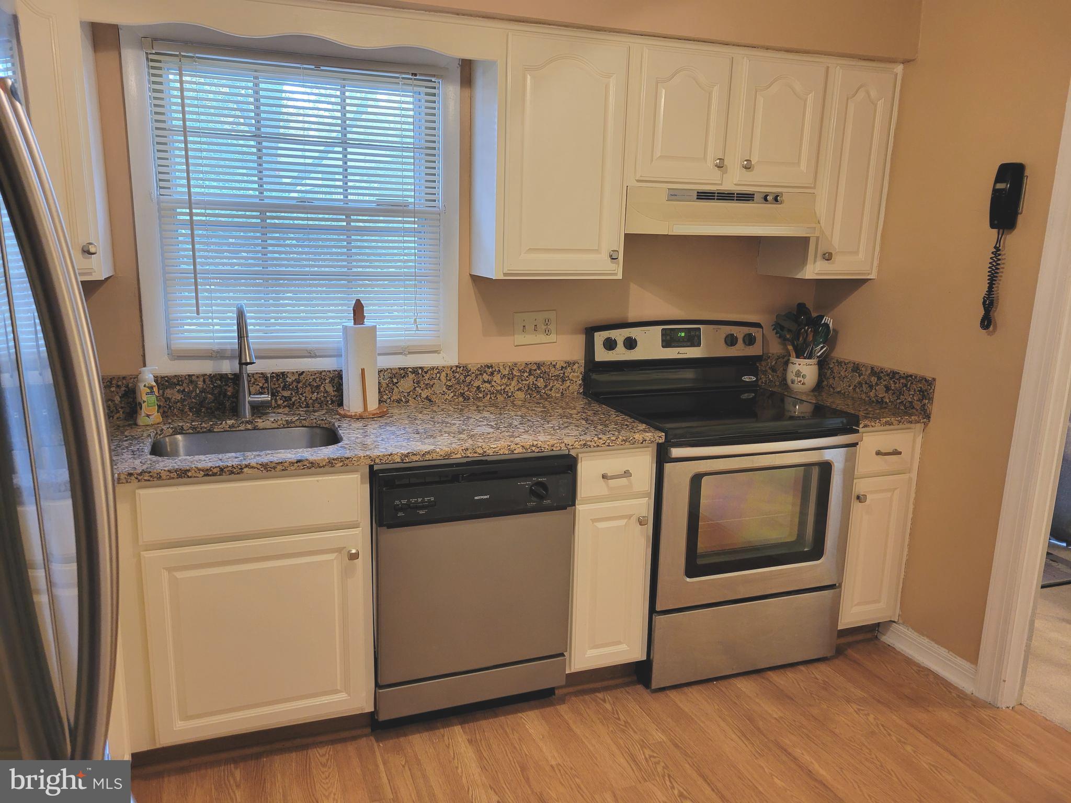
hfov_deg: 67.3
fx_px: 804
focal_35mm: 26
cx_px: 536
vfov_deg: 53.1
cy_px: 402
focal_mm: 5.4
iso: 200
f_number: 1.8
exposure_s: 1/59
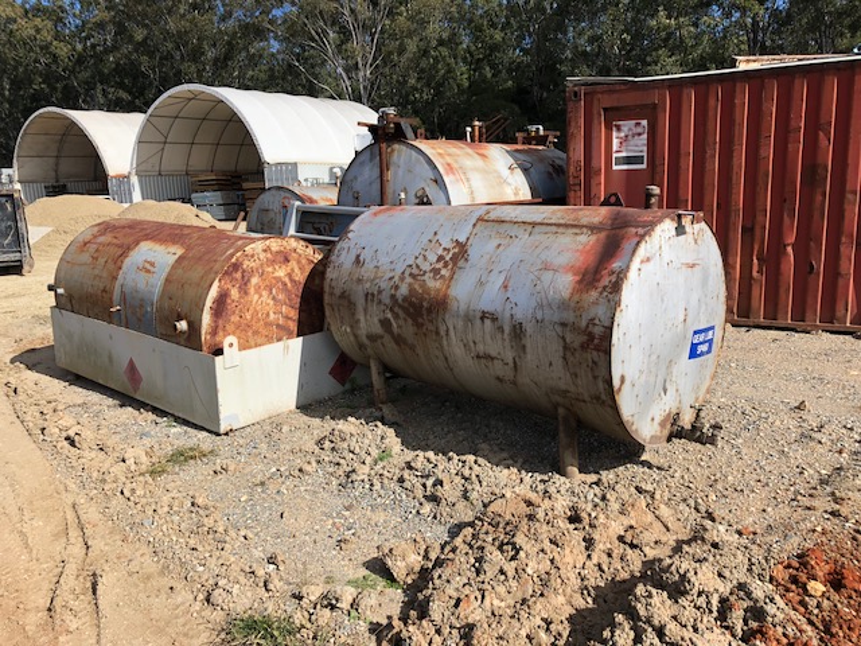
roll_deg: +2.5
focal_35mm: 28
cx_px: 430
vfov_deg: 49.7
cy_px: 323
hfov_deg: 63.4
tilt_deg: -10.4
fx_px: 696
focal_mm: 3.99
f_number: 1.8
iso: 20
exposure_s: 1/1919
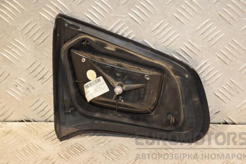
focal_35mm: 104
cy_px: 81
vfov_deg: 13.2
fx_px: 711
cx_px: 127
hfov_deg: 19.6
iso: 800
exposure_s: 1/100
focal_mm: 66
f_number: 5.3
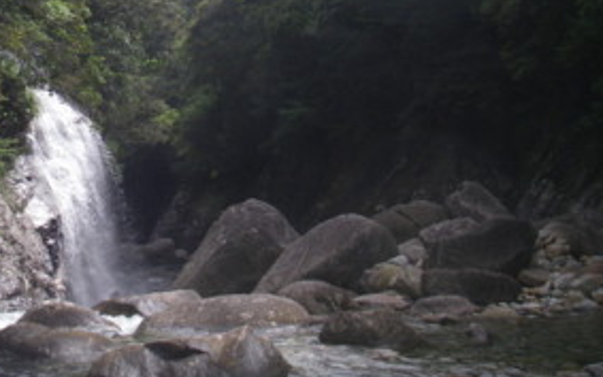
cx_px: 143
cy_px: 79
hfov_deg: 31.4
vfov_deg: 20.1
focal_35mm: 64
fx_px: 1052
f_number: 3.3
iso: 64
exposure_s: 1/320
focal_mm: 6.3
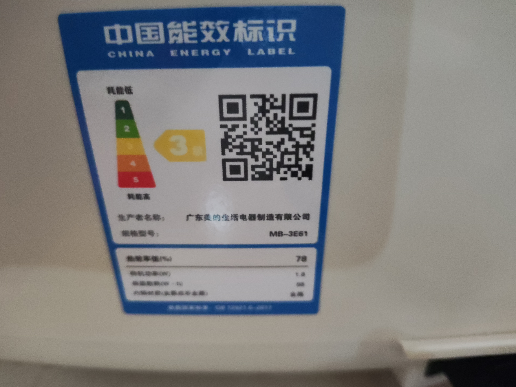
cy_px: 199
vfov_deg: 53.1
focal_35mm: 26
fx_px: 388
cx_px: 252
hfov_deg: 67.3
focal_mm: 4.71
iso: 1929
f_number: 1.79
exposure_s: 1/20
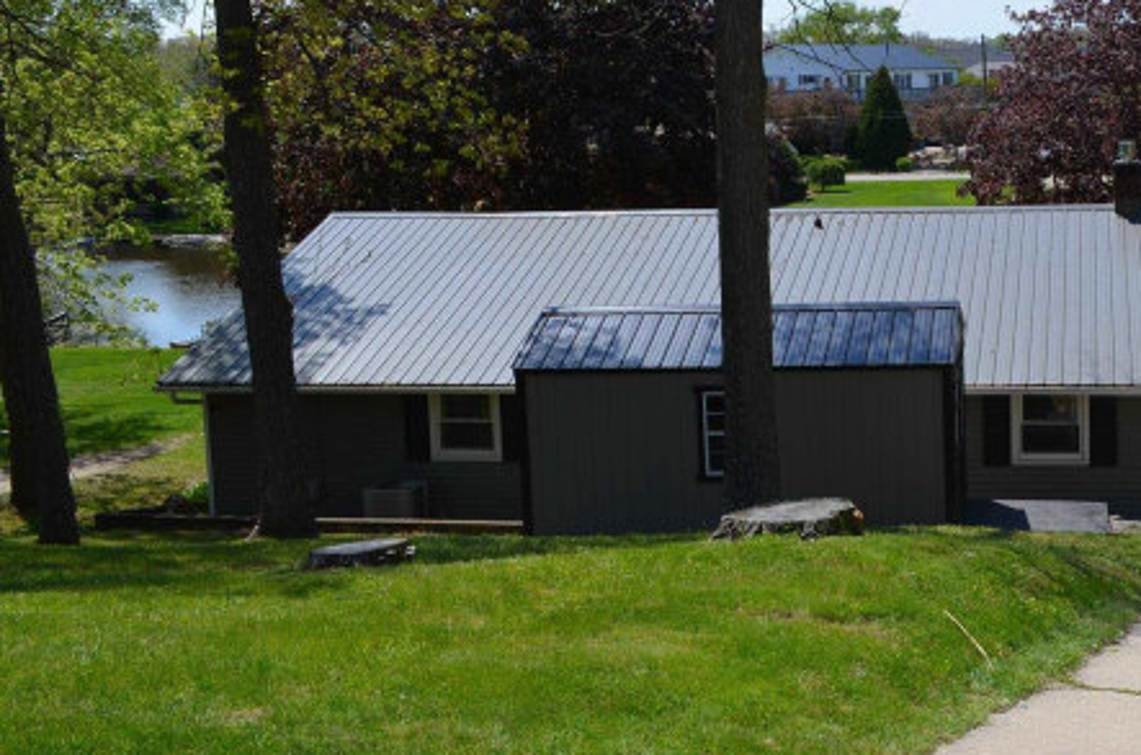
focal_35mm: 46
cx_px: 931
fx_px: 1454
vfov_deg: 28.8
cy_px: 214
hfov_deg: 40.8
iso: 110
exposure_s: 1/250
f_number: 8
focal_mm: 18
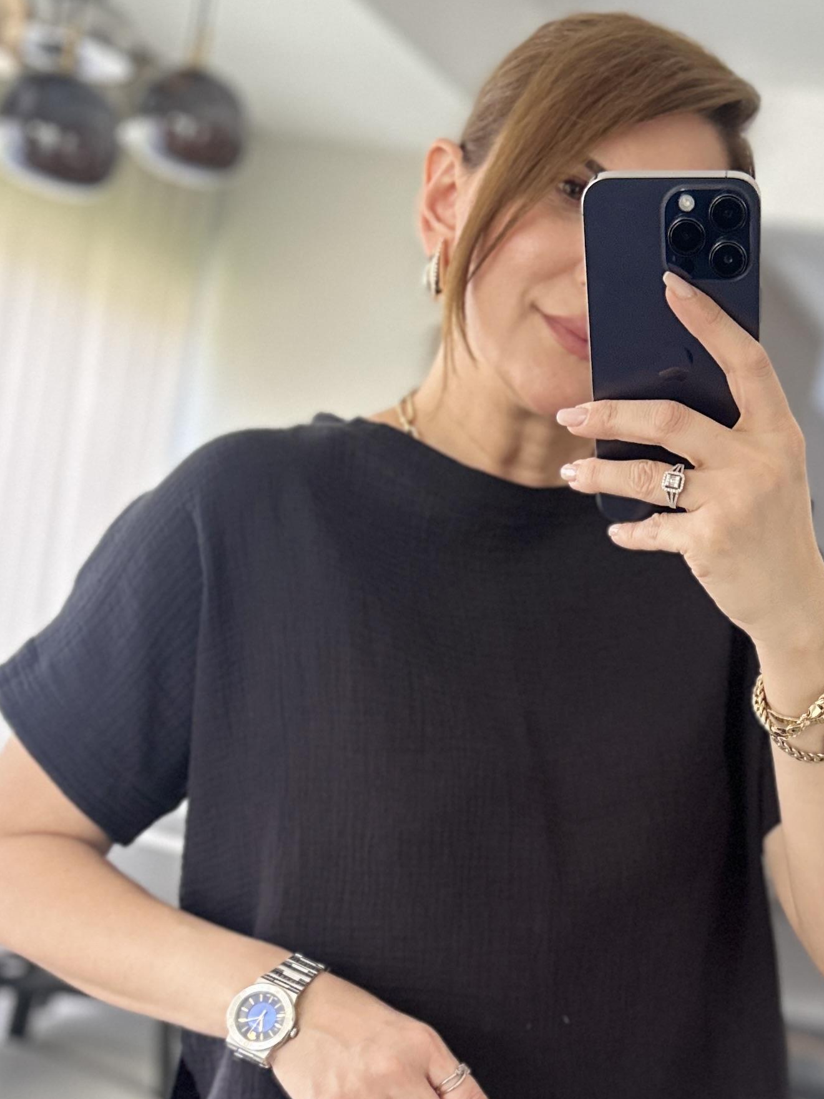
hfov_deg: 26.1
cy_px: 907
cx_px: 664
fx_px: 1745
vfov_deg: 33.7
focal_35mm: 55
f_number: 1.78
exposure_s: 1/60
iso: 400
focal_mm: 6.86
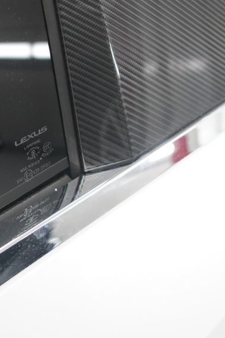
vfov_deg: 23.6
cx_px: 80
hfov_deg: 17.9
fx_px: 713
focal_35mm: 76
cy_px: -100
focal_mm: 28
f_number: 4
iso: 1600
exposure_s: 1/60
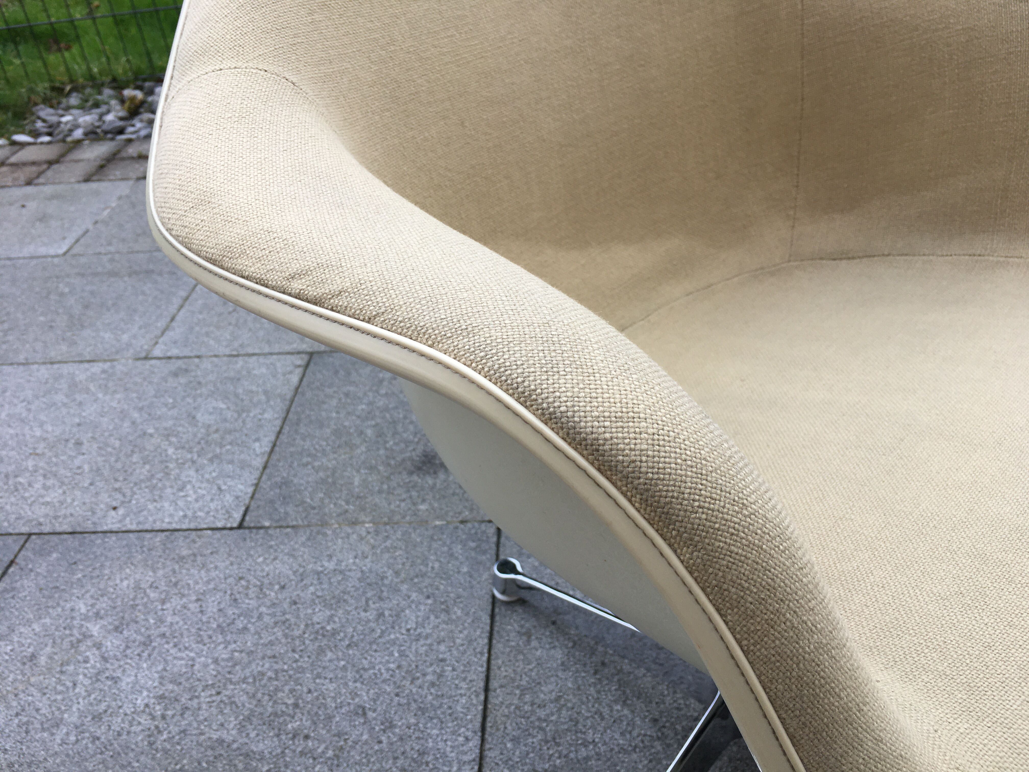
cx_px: 514
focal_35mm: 29
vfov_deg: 48.2
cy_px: 386
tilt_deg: -35.4
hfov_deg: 61.7
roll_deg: +4.6
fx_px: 862
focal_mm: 4.15
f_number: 2.2
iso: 25
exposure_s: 1/320
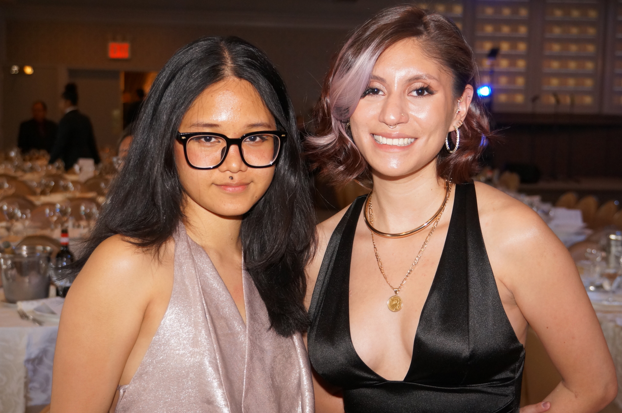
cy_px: 231
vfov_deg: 20.9
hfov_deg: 31.0
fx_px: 1122
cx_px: 328
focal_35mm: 65
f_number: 4.5
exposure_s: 1/60
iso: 800
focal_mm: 36
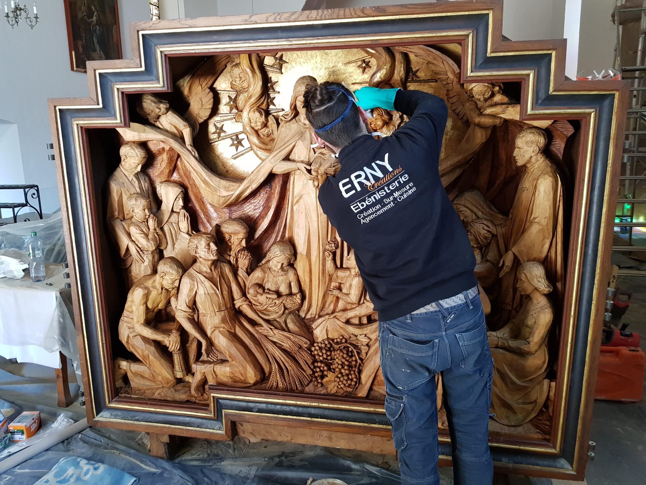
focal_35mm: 26
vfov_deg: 53.1
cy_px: 242
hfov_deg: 67.3
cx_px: 323
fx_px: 485
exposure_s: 1/33
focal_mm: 4.2
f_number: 1.7
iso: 250
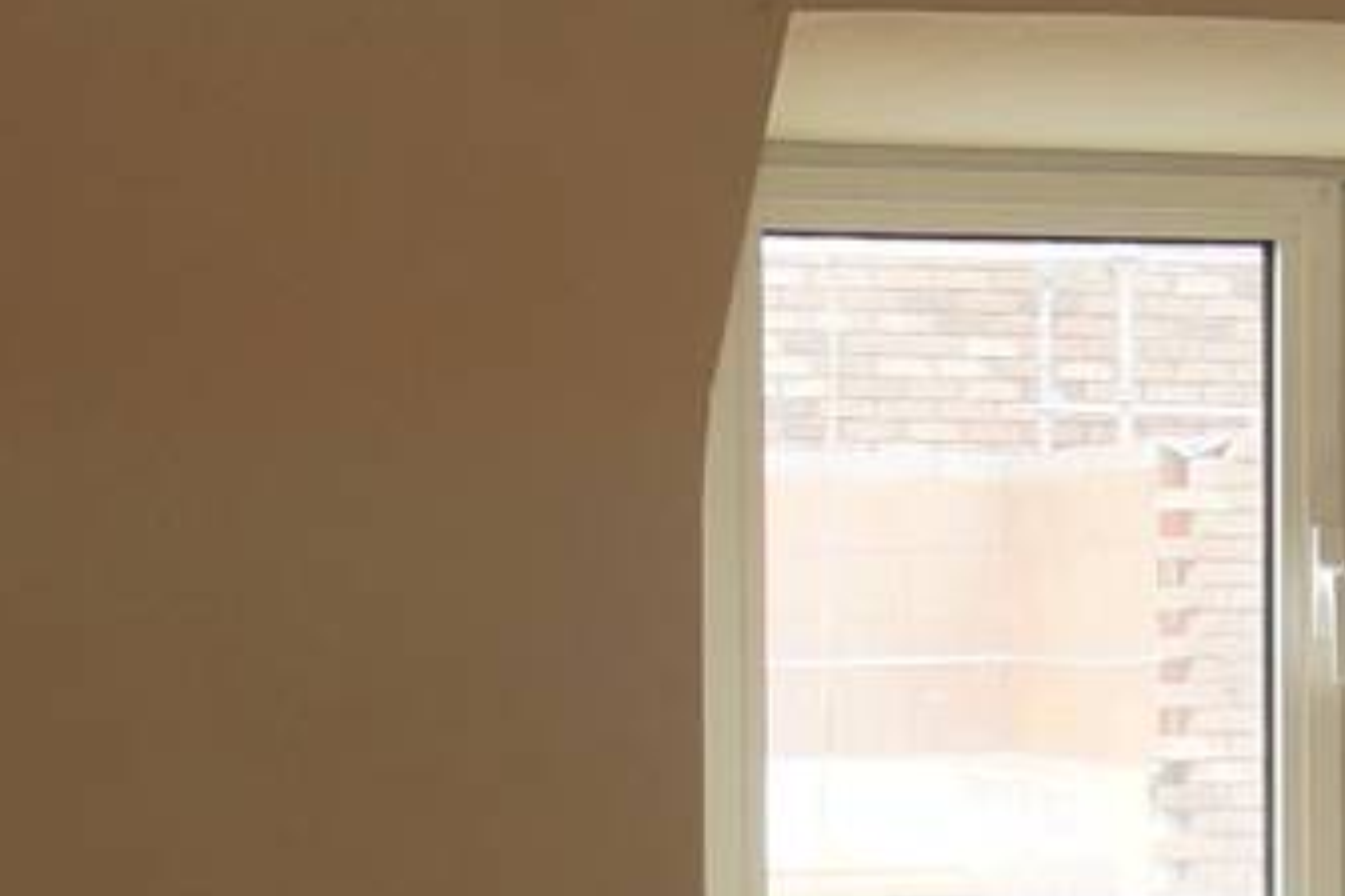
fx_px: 5118
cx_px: 1461
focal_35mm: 137
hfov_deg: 14.6
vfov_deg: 9.9
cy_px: 1088
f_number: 4
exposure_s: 1/60
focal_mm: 12
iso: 100
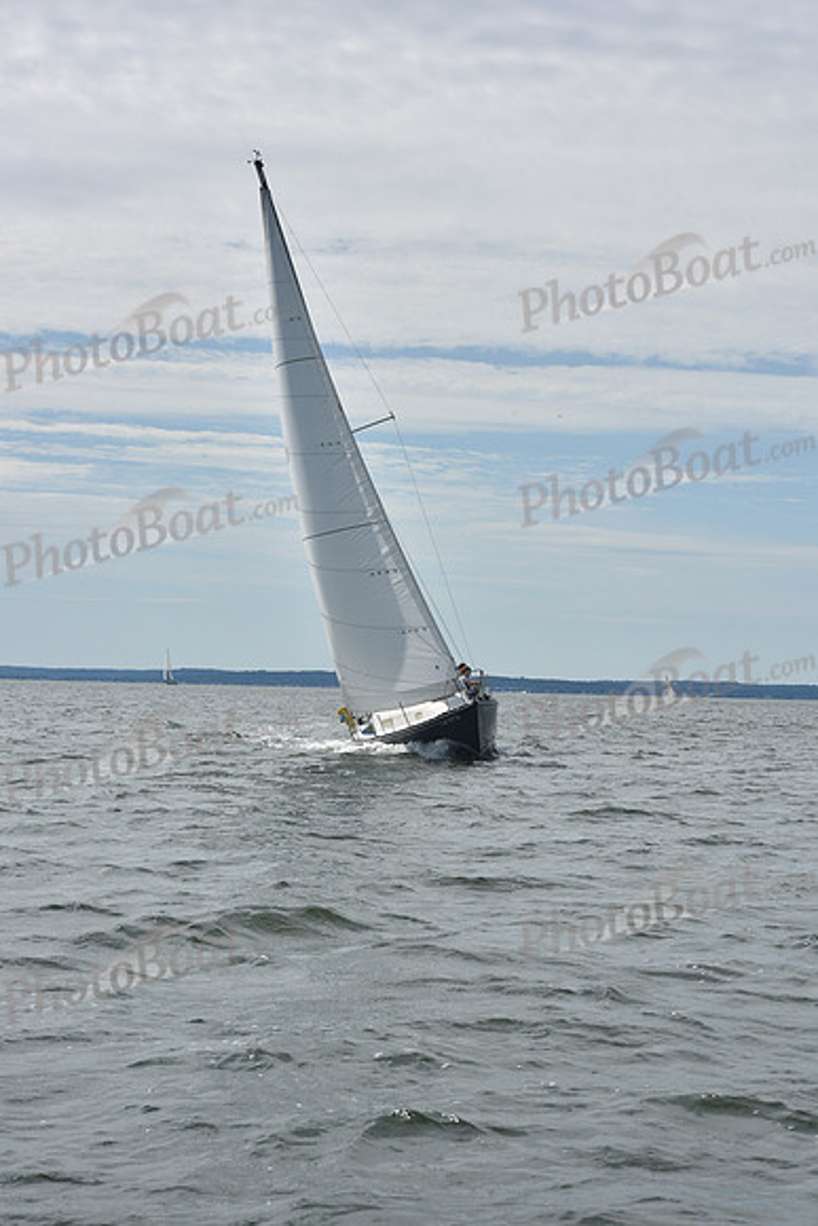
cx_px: 409
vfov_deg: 28.8
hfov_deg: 19.5
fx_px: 2384
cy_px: 613
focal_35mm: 70
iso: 320
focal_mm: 70
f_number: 13
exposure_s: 1/1000
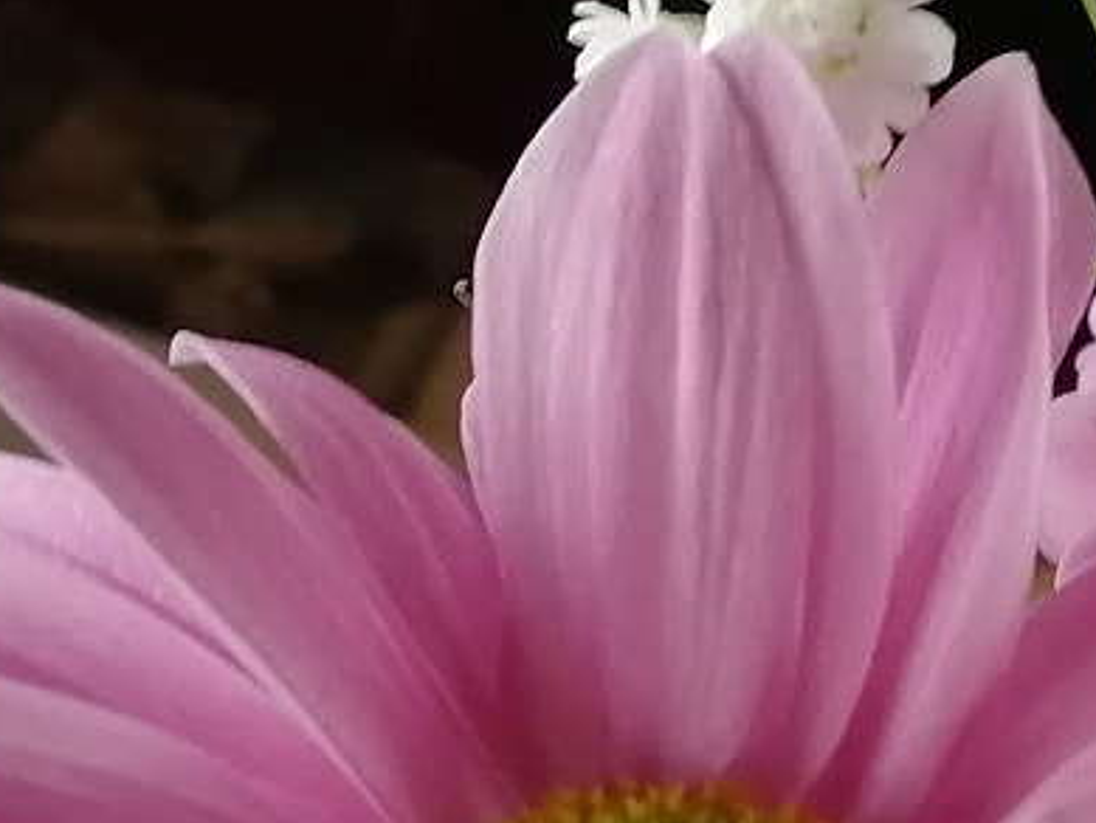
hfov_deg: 16.8
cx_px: 1403
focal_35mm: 111
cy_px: 1299
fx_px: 3516
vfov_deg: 12.6
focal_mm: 3.95
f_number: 2.2
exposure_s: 1/30
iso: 250
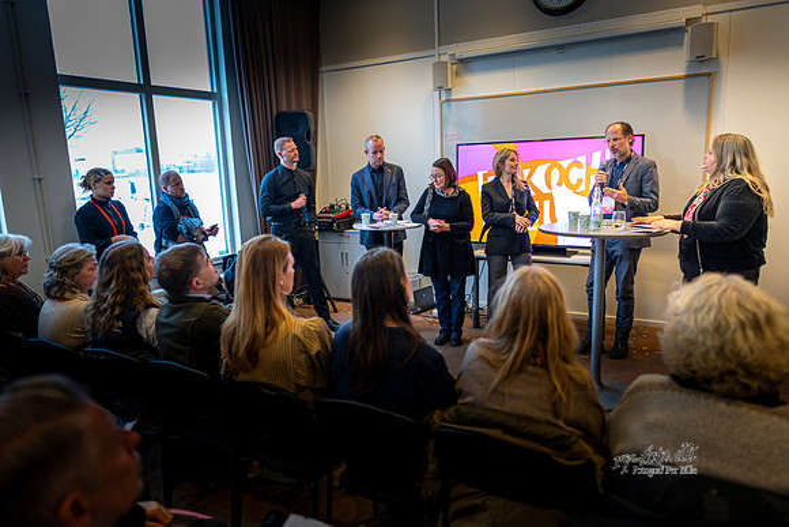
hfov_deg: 71.3
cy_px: 264
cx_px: 394
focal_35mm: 25
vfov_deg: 51.2
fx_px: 550
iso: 1000
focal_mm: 24
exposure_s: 1/200
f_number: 1.8
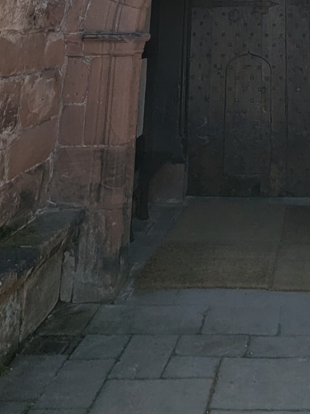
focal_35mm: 54
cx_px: 276
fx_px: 645
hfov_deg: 26.2
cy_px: -226
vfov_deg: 25.5
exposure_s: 1/1033
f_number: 2.2
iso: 43
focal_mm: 2.35
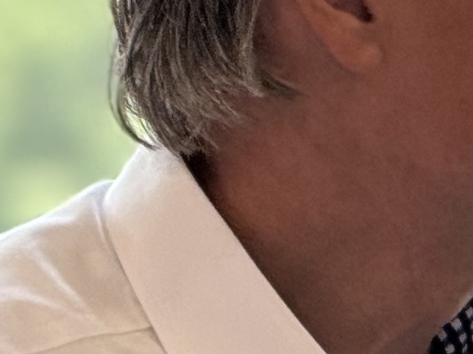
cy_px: 442
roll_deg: +1.0
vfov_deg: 2.0
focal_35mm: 748
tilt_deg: +0.6
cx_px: 1254
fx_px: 10219
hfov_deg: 2.6
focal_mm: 15.66
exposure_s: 1/100
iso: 50
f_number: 2.8
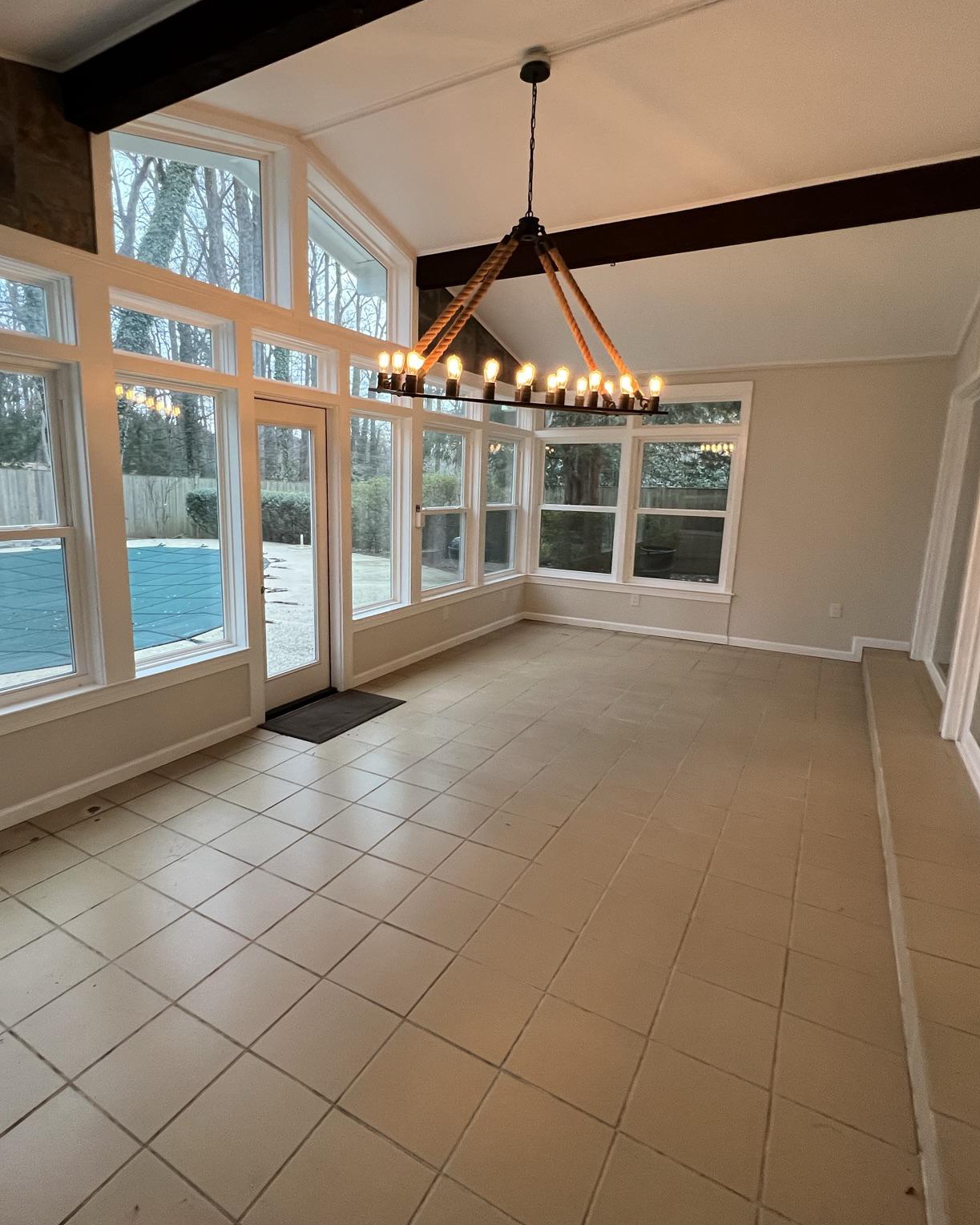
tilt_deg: -10.8
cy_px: 613
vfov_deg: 89.6
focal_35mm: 17
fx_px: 616
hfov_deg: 76.8
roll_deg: -0.9
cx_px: 449
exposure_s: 1/120
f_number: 1.8
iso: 250
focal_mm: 1.57
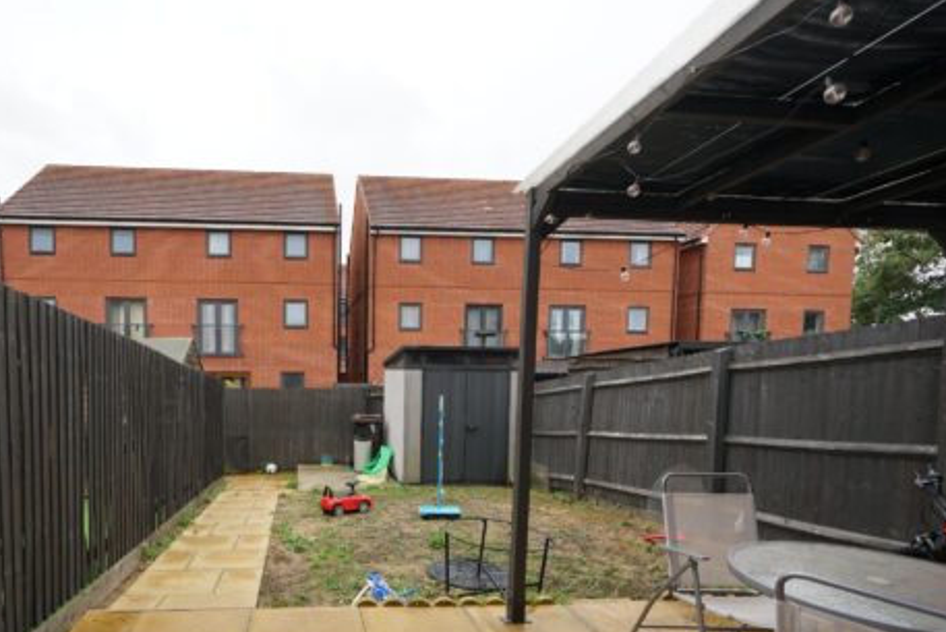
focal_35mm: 21
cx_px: 346
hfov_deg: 79.5
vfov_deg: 58.6
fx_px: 552
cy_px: 406
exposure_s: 1/80
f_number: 5.6
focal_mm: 16
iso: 100
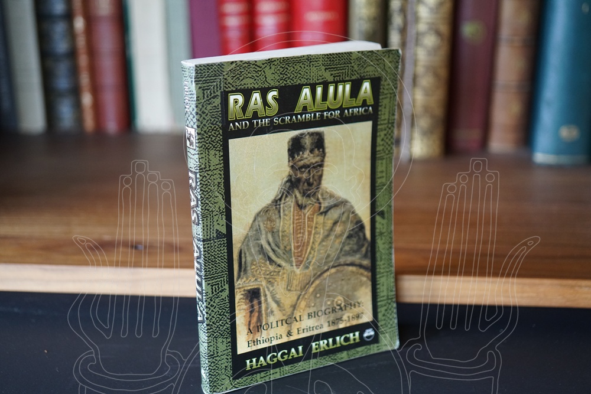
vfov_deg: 27.0
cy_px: 197
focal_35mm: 50
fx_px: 821
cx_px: 296
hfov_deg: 39.6
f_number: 2.8
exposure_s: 1/160
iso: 2000
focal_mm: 50
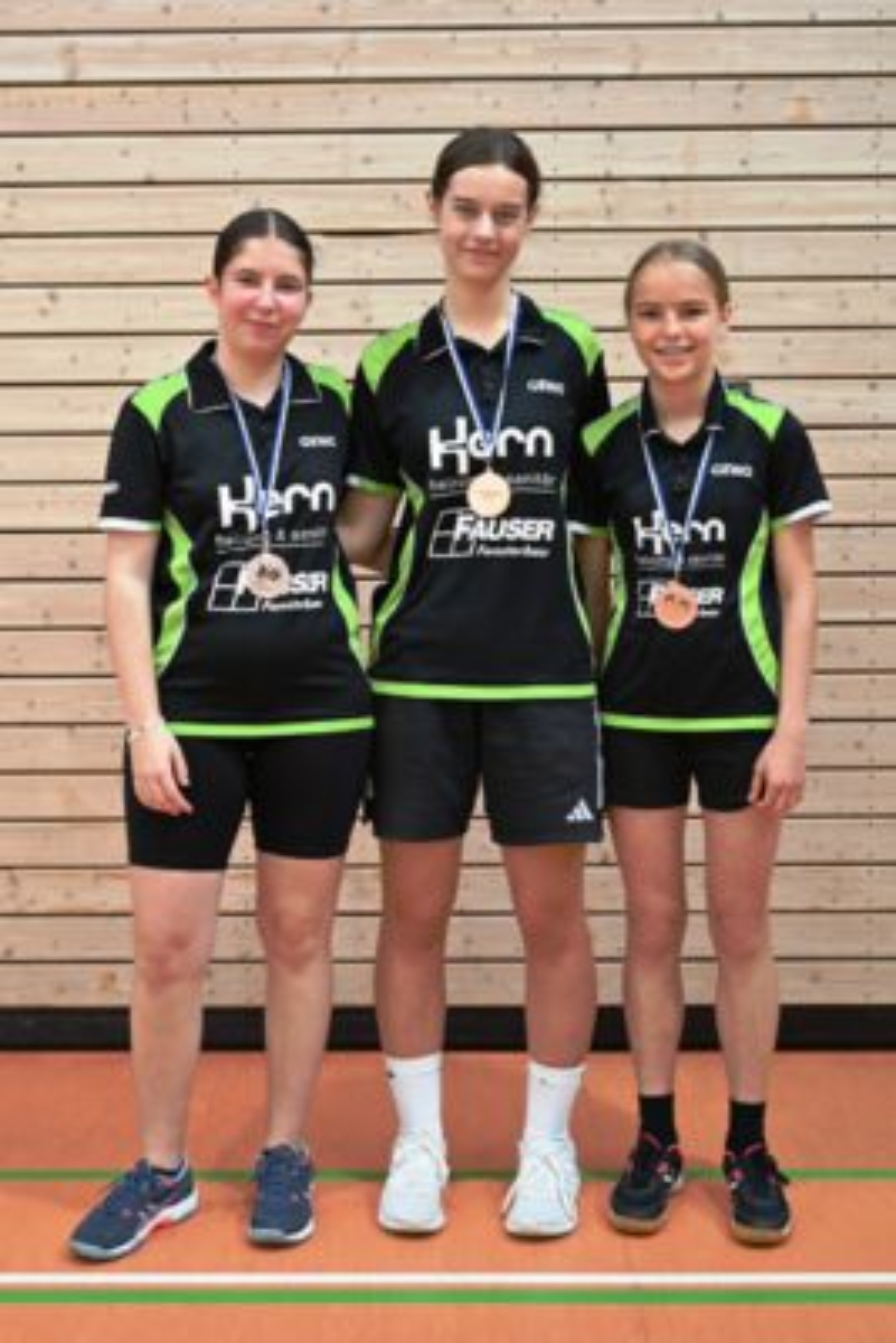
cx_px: 448
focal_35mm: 42
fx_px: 1567
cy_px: 672
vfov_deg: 46.4
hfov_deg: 31.9
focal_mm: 42
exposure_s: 1/125
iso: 1000
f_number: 4
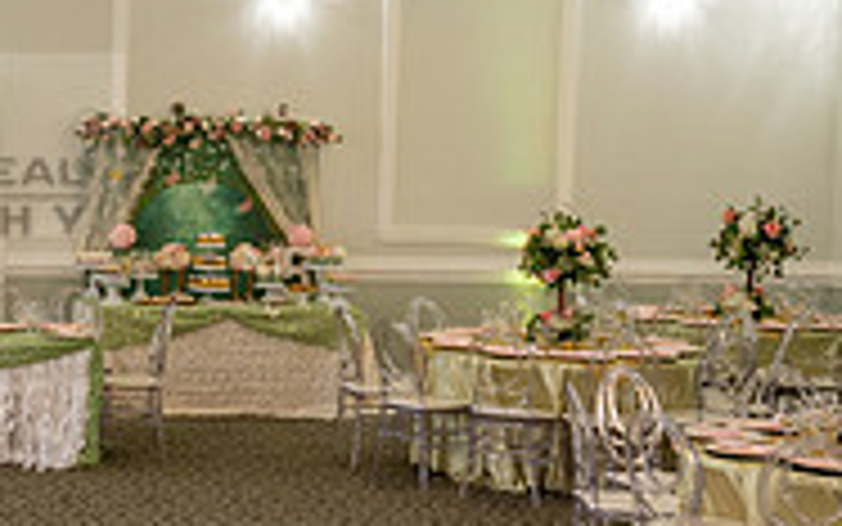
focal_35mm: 81
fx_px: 1859
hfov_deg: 22.2
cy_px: 195
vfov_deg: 16.1
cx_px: -329
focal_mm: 24
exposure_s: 1/100
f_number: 2.8
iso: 640
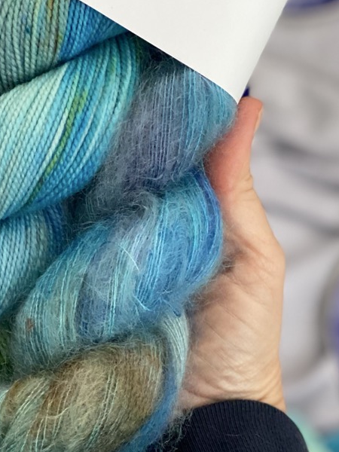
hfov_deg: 13.3
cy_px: 156
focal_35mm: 111
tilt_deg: -79.0
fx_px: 1449
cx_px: 102
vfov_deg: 17.7
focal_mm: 6
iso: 100
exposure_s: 1/122
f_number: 2
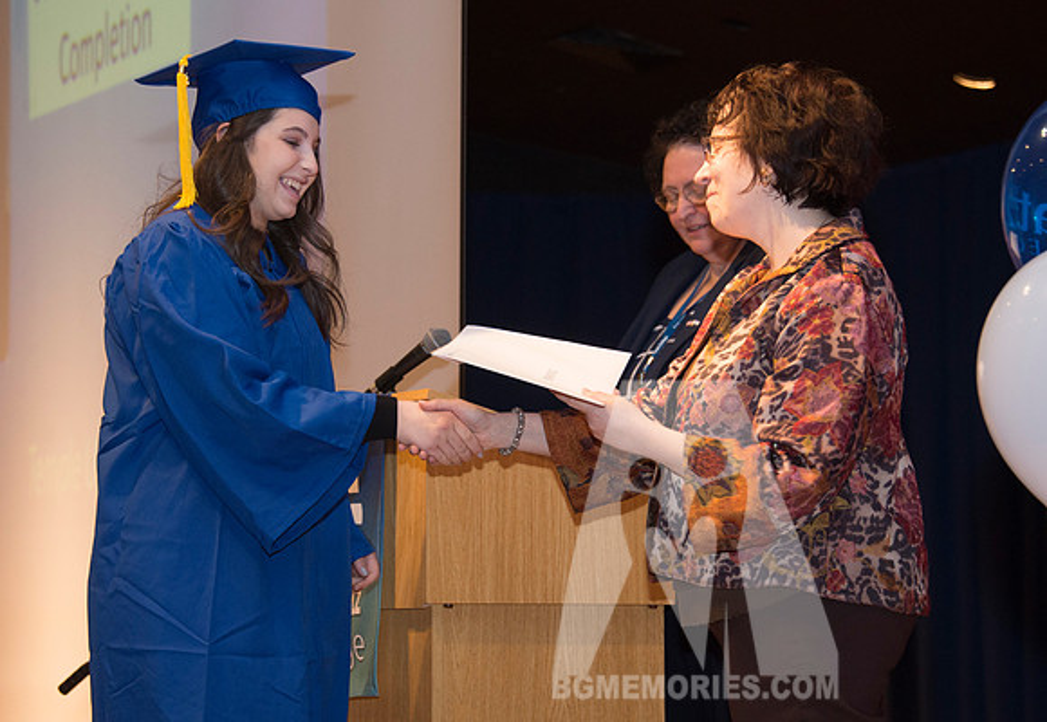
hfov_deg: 17.0
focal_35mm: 119
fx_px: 3508
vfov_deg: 11.8
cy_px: 409
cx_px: 519
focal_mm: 92
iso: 2000
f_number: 5.3
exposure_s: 1/80
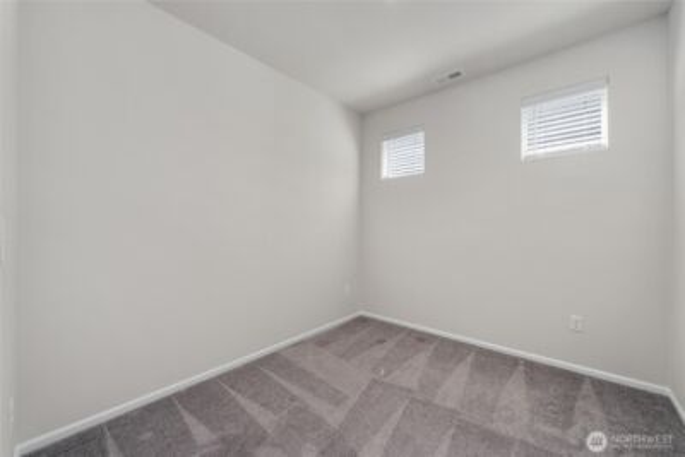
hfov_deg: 108.3
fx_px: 247
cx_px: 342
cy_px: 228
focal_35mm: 13
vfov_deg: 85.5
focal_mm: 13
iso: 1000
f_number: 7.1
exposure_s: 1/13
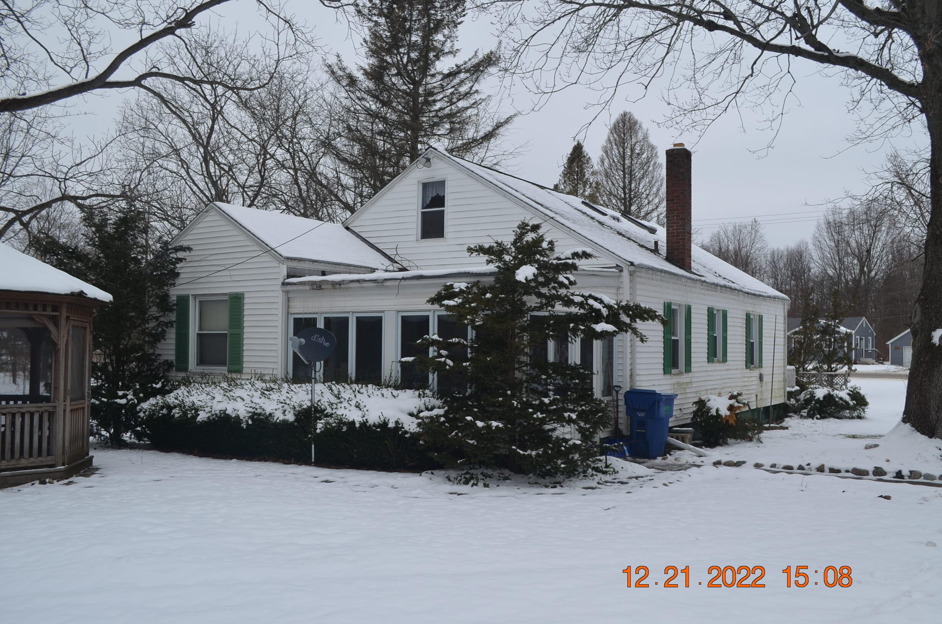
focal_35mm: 33
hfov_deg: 57.3
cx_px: 471
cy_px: 312
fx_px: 862
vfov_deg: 39.8
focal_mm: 22
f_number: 7.1
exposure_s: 1/200
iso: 200
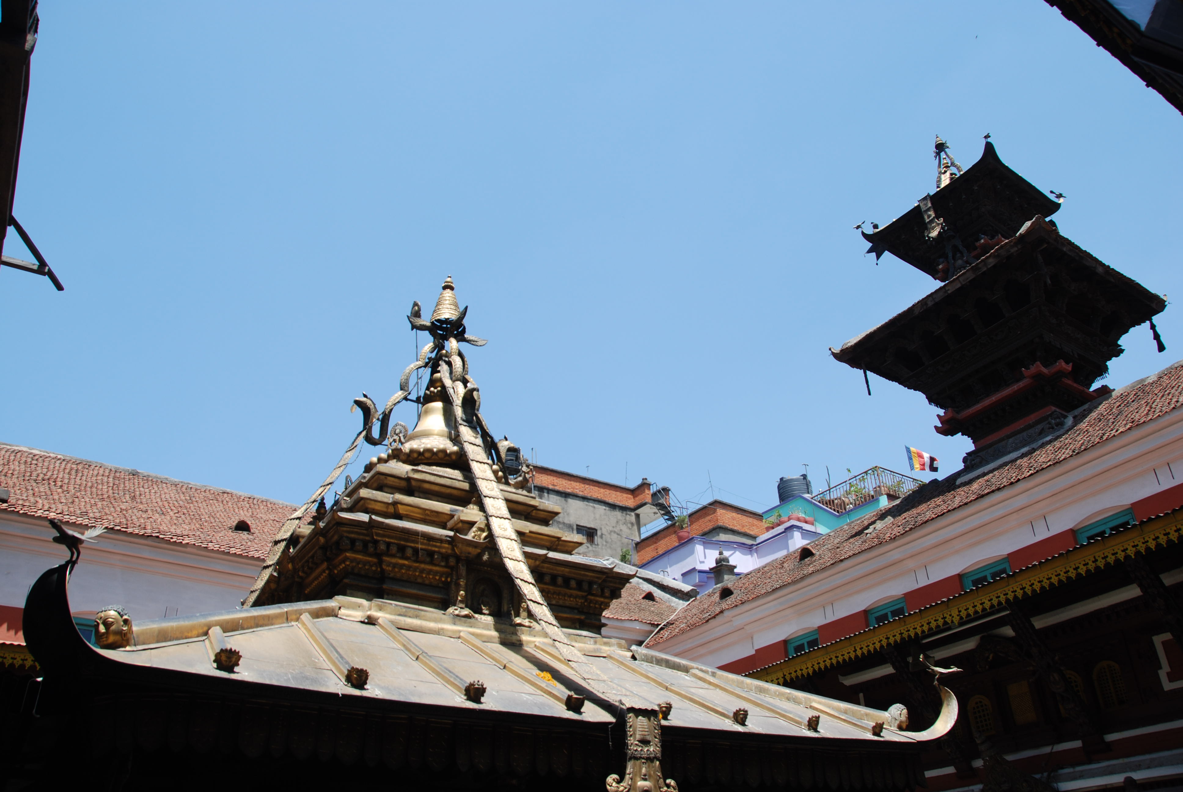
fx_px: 888
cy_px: 396
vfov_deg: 48.0
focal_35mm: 27
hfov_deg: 67.3
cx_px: 592
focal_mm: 18
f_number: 8
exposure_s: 1/250
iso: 100
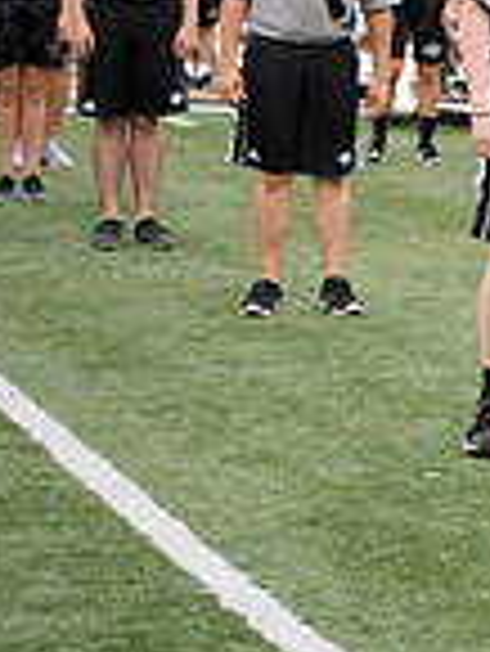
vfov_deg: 9.8
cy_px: 34
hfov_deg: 7.3
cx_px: 845
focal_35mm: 200
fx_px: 3769
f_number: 2.8
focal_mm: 52
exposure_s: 1/2000
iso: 500
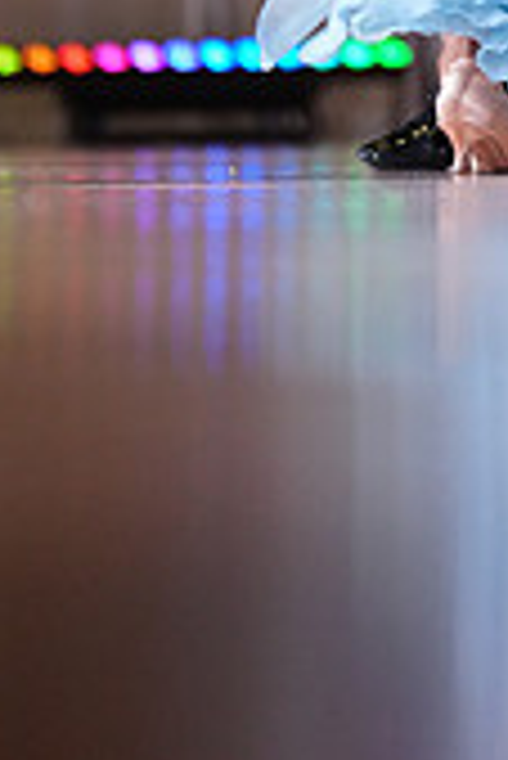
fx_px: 14468
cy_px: -360
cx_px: 645
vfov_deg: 3.0
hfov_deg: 2.0
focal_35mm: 685
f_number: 2.8
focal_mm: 200
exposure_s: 1/400
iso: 2000
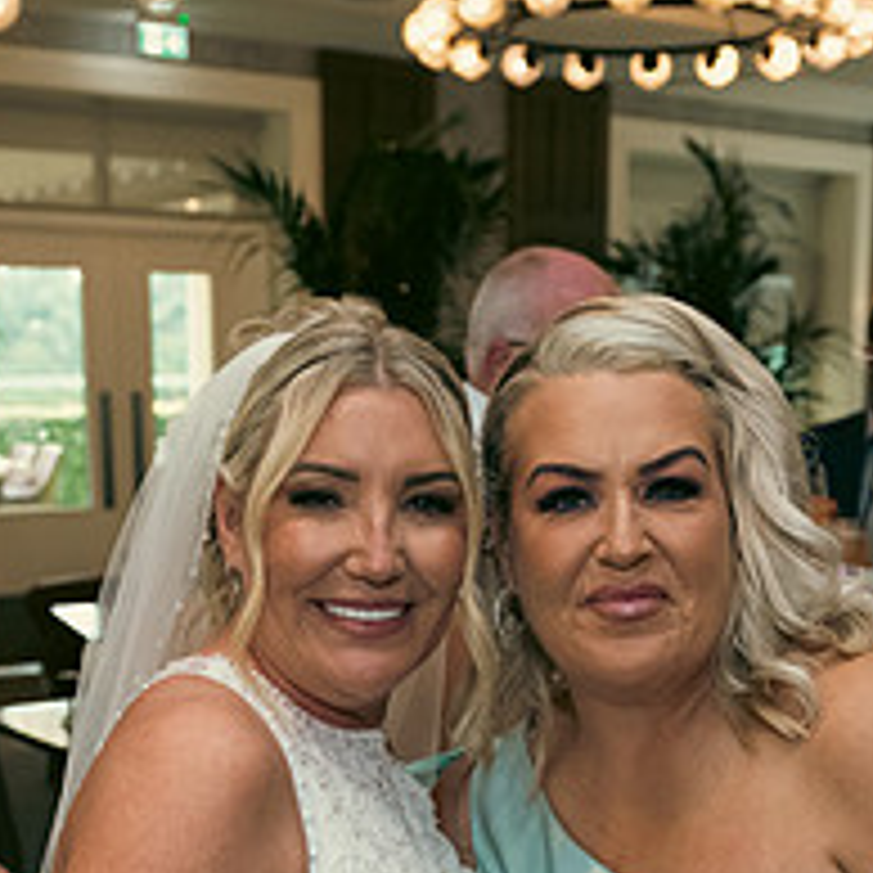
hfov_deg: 28.1
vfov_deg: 27.2
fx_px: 1740
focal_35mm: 61
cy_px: 785
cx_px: 486
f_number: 3.5
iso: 800
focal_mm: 24
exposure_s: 1/160
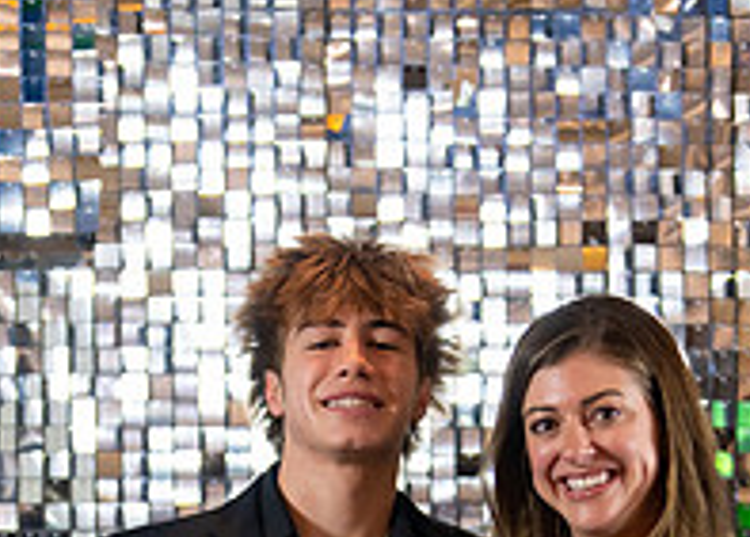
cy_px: 781
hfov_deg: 13.0
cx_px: 445
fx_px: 3283
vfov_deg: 9.1
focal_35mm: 154
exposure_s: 1/320
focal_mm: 50
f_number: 1.2
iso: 800
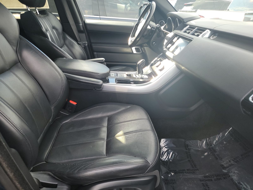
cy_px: 95
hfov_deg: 71.6
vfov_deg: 56.8
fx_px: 175
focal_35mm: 24
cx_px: 126
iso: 79
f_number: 1.8
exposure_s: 1/120
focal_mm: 6.7
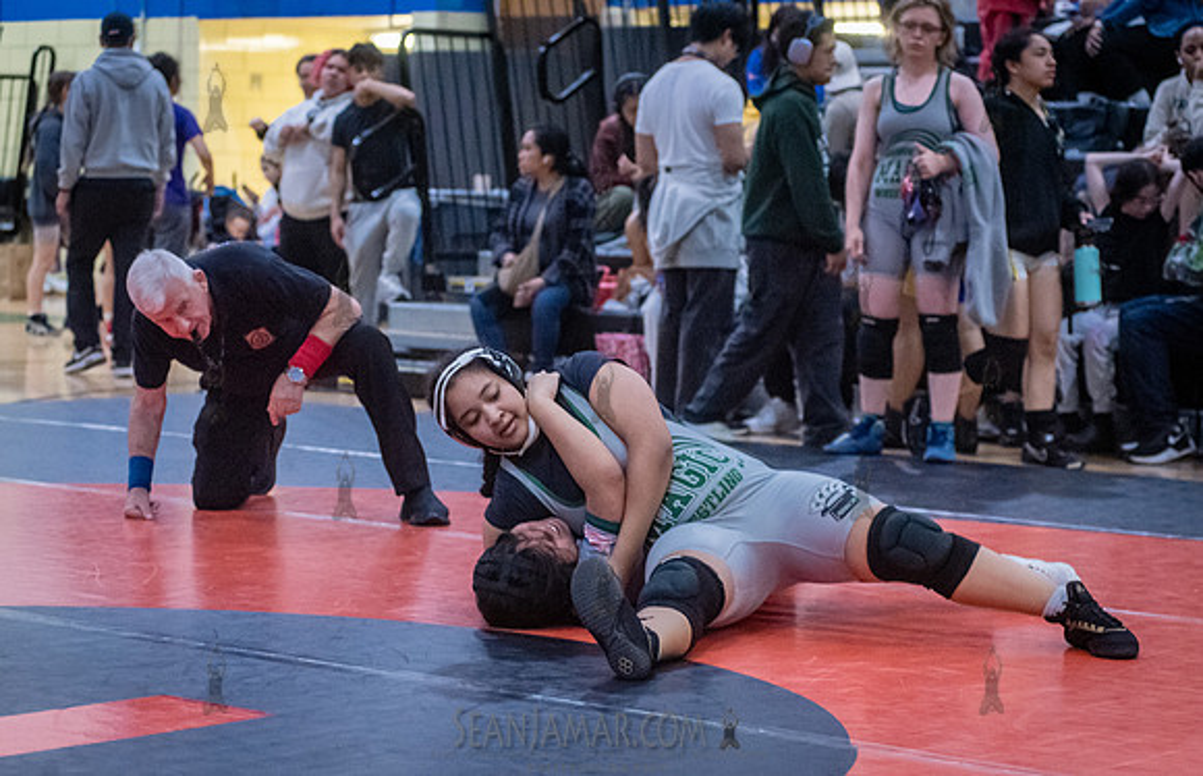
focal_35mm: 93
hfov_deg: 22.1
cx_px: 607
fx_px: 3082
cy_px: 461
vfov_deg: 14.3
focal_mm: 80
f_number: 3.5
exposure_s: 1/400
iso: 8000
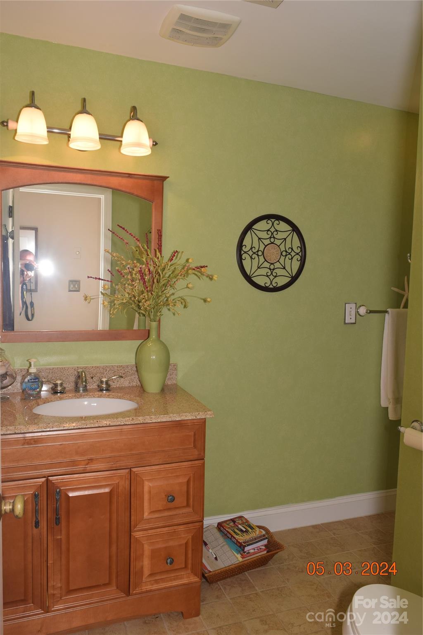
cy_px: 318
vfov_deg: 67.4
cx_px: 212
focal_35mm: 27
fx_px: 476
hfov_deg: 47.9
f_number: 8
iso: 220
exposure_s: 1/60
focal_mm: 18
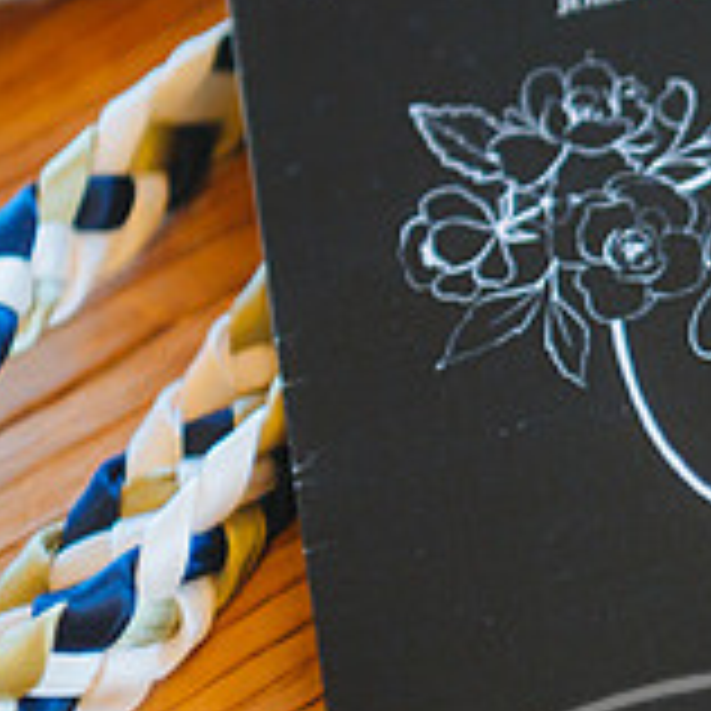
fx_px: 4206
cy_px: 338
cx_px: 958
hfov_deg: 9.5
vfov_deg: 9.7
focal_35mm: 181
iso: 2000
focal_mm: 58
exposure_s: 1/320
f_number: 3.2
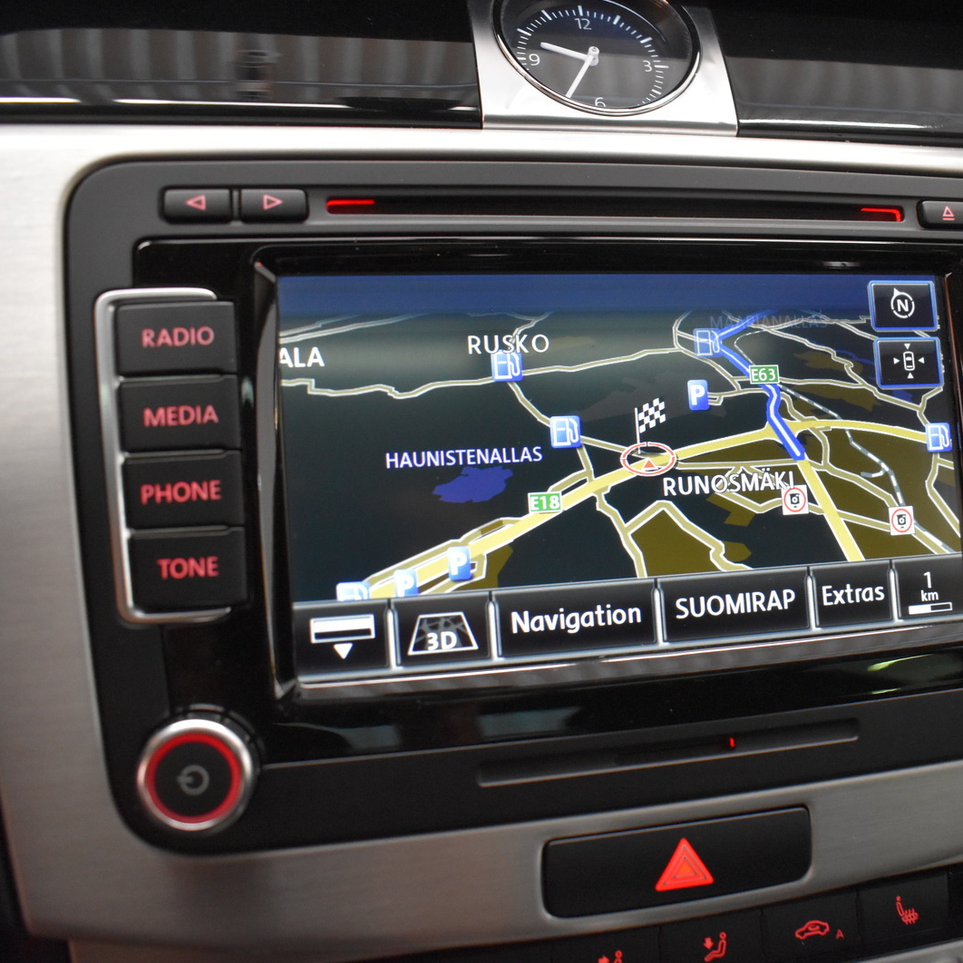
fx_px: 1102
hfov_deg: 46.8
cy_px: 487
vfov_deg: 47.2
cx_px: 607
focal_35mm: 35
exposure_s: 1/125
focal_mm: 18
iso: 3200
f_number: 4
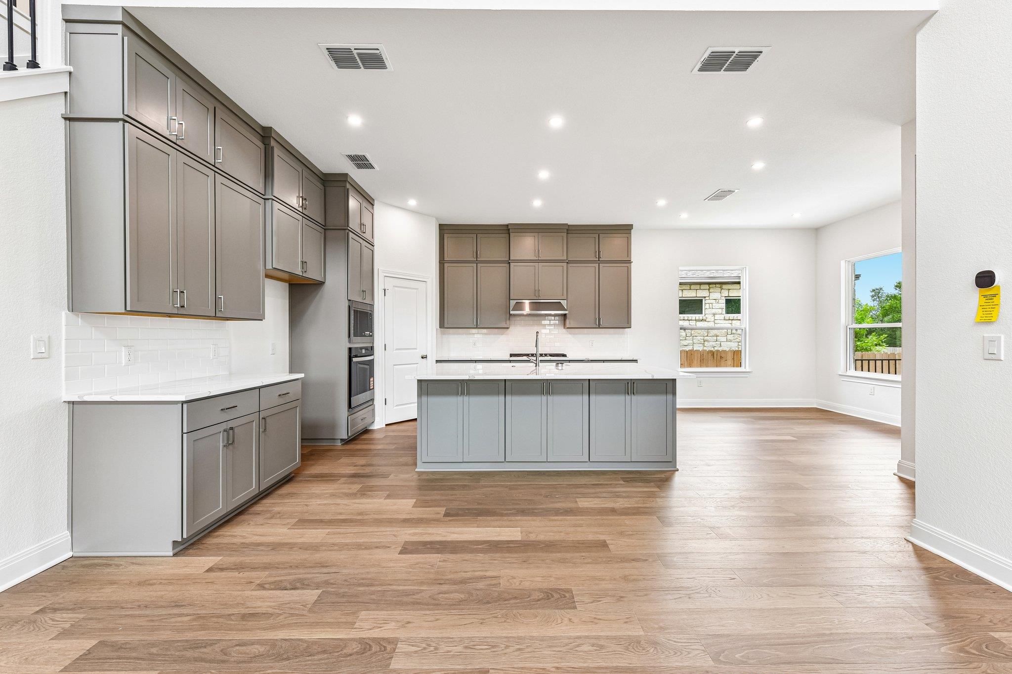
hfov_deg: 104.3
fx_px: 393
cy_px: 337
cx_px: 506
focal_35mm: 14
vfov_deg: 81.2
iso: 110
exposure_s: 1/15
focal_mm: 14
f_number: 8
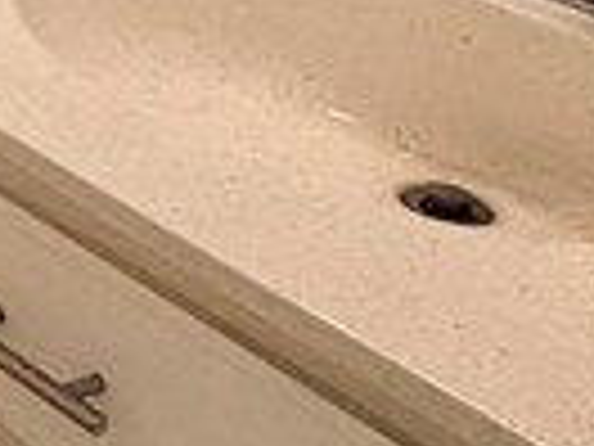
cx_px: -459
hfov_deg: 15.6
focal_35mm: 109
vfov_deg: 12.3
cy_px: -378
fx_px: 1870
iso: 200
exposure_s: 1/60
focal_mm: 2.22
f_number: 2.2
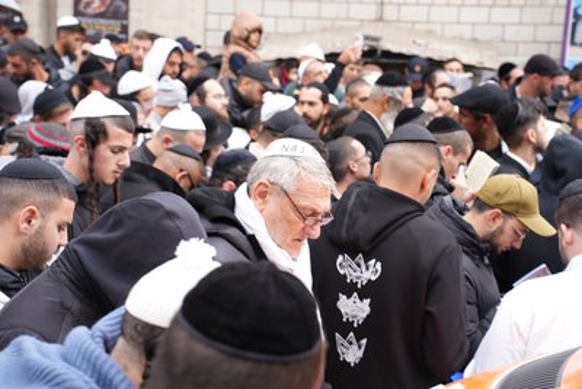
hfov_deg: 27.0
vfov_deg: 18.2
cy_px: 194
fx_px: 1213
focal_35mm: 75
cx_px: 291
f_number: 5.6
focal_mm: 75
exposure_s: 1/40
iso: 80
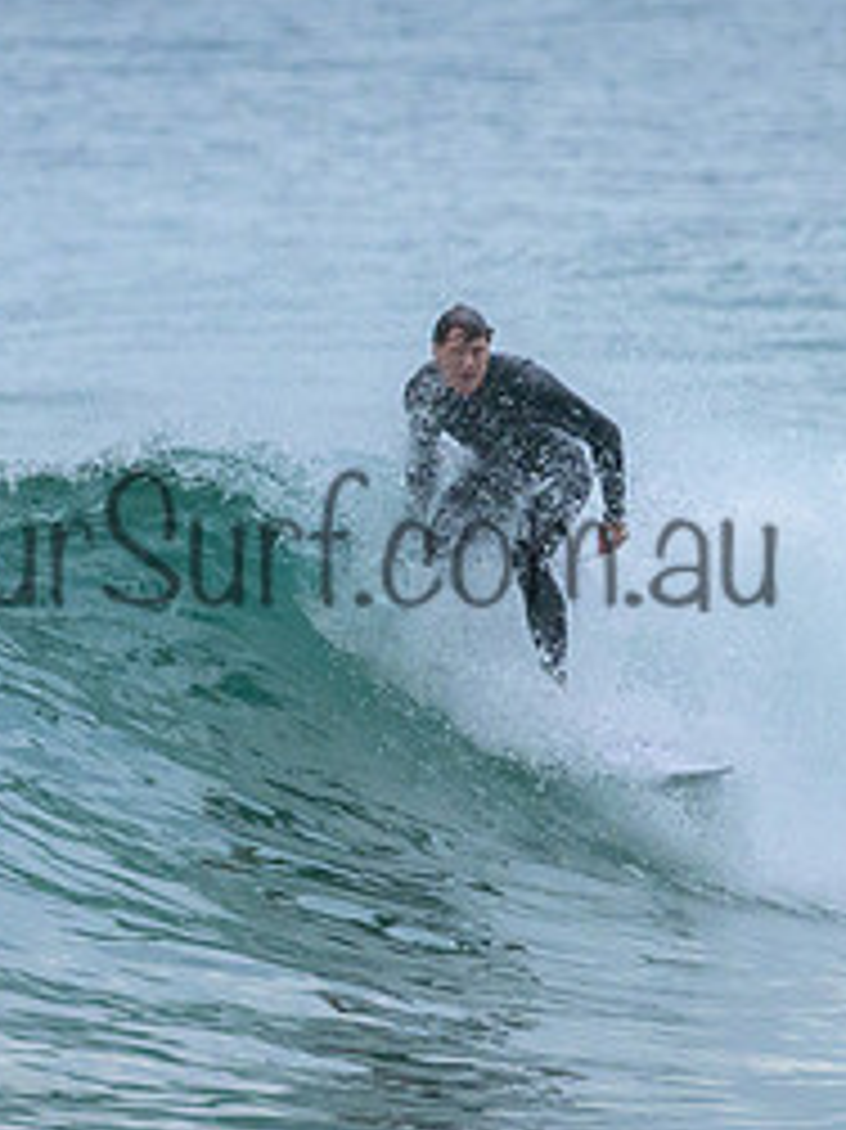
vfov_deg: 1.5
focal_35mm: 1358
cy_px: 502
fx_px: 44290
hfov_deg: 1.1
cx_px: 302
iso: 3600
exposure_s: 1/1250
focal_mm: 610
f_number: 11
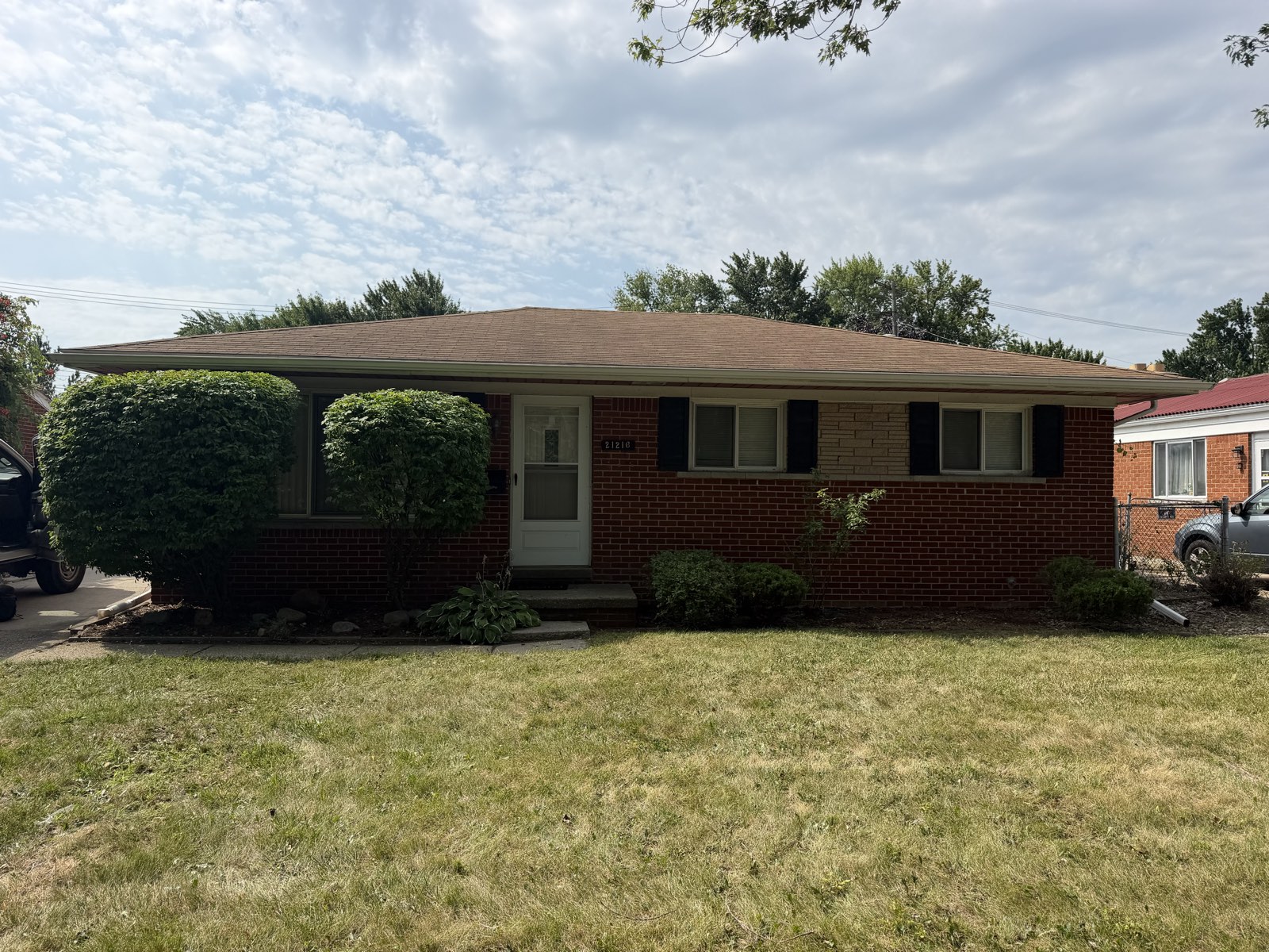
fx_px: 880
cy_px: 476
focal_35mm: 24
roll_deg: +0.5
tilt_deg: +2.1
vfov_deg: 56.8
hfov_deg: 71.6
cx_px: 634
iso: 80
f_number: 1.78
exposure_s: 1/6711
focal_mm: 6.76
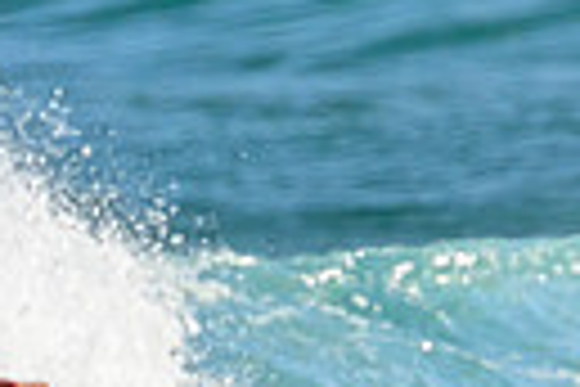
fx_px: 57867
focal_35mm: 3592
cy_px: 461
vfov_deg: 0.4
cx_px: 27
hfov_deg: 0.6
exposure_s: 1/2000
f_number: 11
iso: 1100
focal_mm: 800
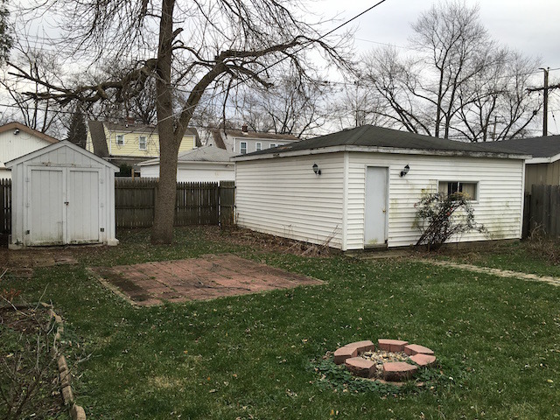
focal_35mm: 29
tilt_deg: -4.5
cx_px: 280
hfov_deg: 61.7
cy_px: 210
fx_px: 469
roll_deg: -1.1
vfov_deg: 48.2
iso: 25
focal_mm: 4.15
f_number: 2.2
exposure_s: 1/422
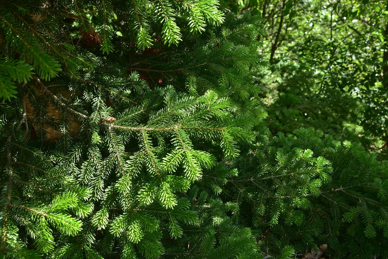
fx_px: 539
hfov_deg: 39.6
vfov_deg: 27.0
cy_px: 130
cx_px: 194
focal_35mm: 50
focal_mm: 50
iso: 160
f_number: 8
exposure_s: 1/125
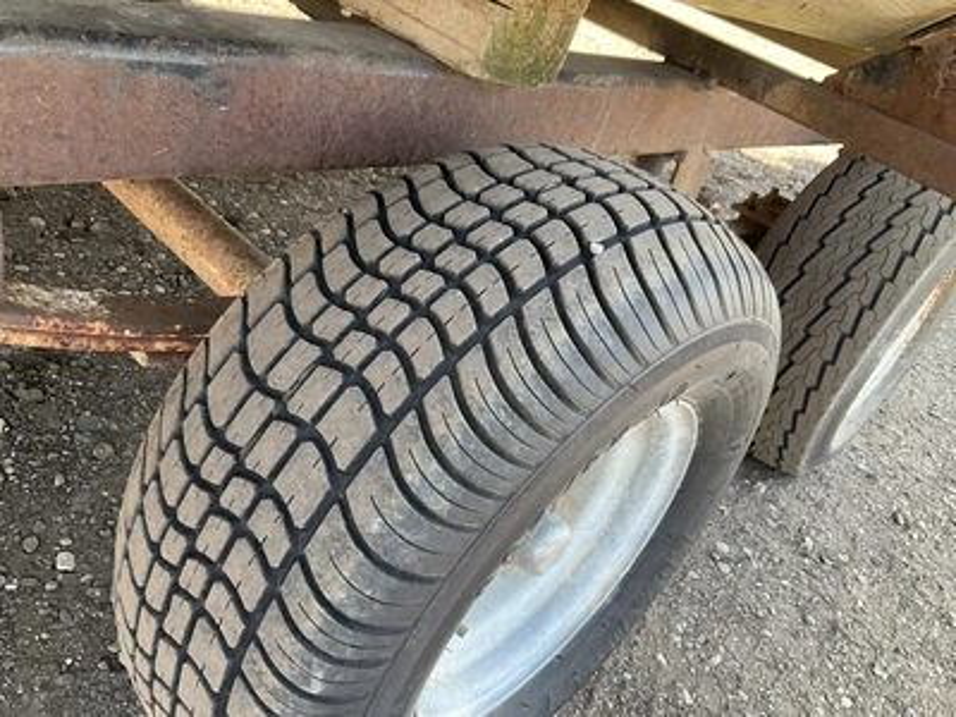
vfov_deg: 48.2
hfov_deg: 61.7
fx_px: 801
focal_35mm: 29
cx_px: 478
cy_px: 358
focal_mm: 3
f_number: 1.8
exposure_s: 1/122
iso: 32
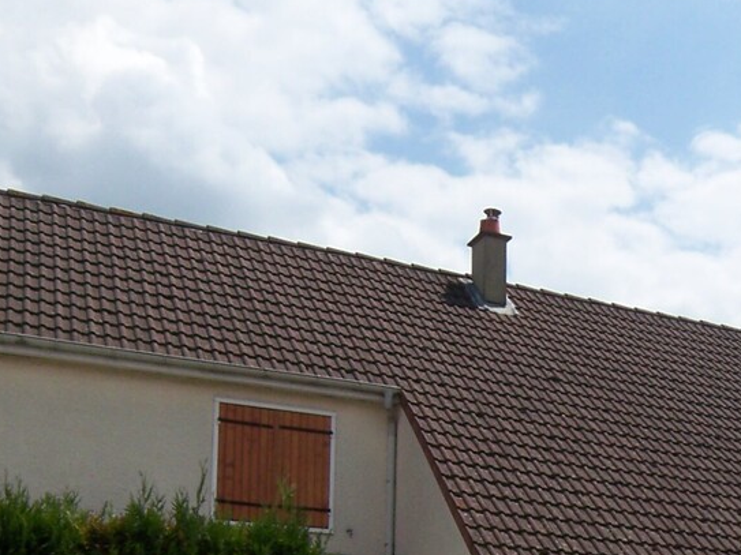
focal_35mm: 61
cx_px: 801
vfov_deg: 22.5
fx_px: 1305
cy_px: 634
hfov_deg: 28.9
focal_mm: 3.8
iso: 50
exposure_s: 1/500
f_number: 5.6
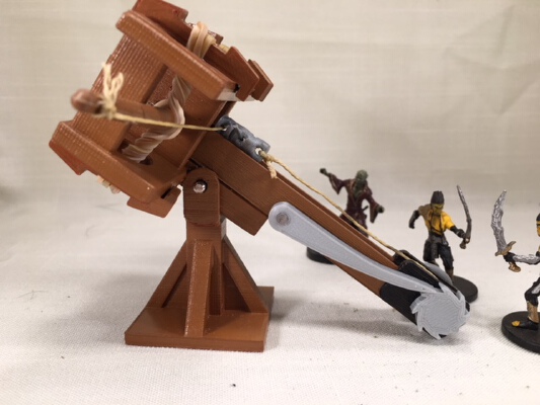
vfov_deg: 48.2
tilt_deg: -12.7
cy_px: 202
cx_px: 270
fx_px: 452
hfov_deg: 61.6
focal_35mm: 29
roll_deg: -0.5
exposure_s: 1/120
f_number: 2.2
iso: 32
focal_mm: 4.15
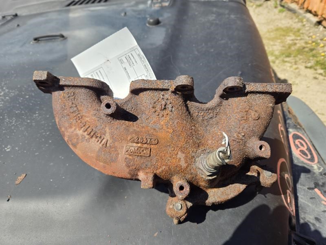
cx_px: 163
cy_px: 122
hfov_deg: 73.9
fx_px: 217
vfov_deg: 58.9
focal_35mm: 23
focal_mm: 5.4
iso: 25
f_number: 1.8
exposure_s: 1/2016
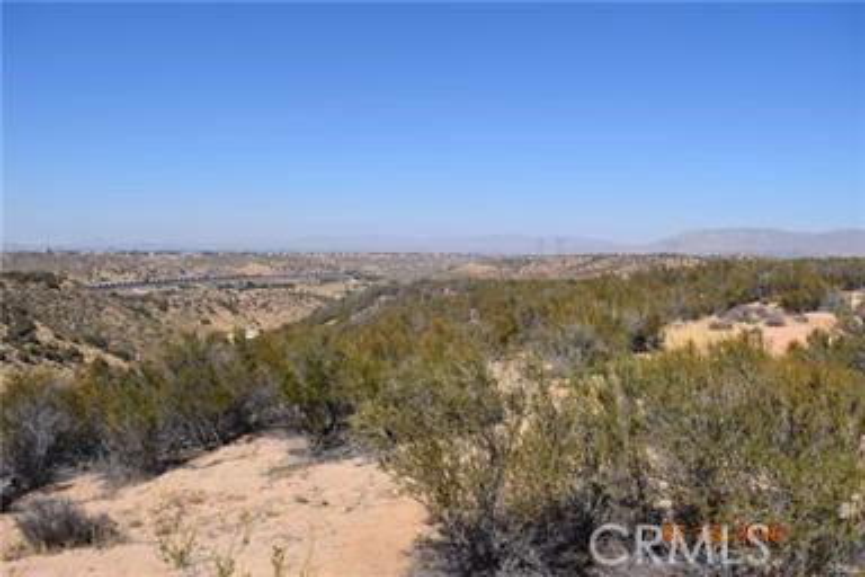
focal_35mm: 27
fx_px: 649
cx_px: 432
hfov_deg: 67.4
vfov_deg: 47.9
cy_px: 288
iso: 400
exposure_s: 1/2000
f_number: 7.1
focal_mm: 18
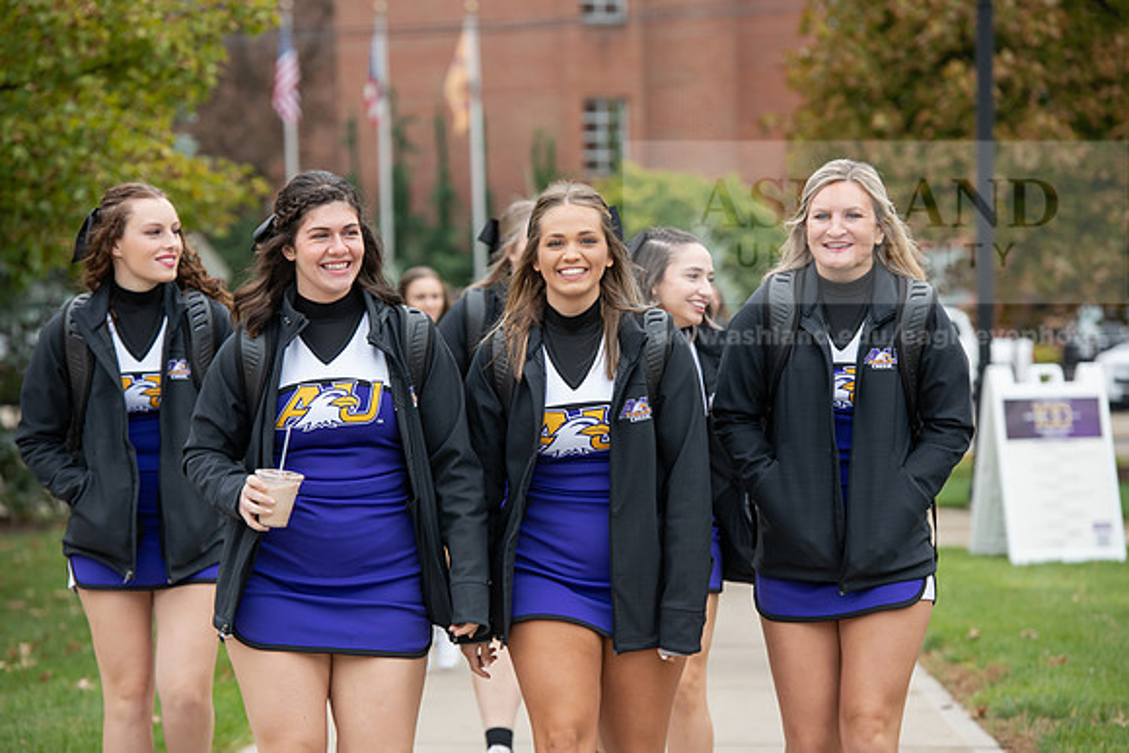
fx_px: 4705
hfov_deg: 13.7
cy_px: 376
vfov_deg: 9.2
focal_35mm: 150
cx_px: 564
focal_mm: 150
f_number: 5
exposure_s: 1/320
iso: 400
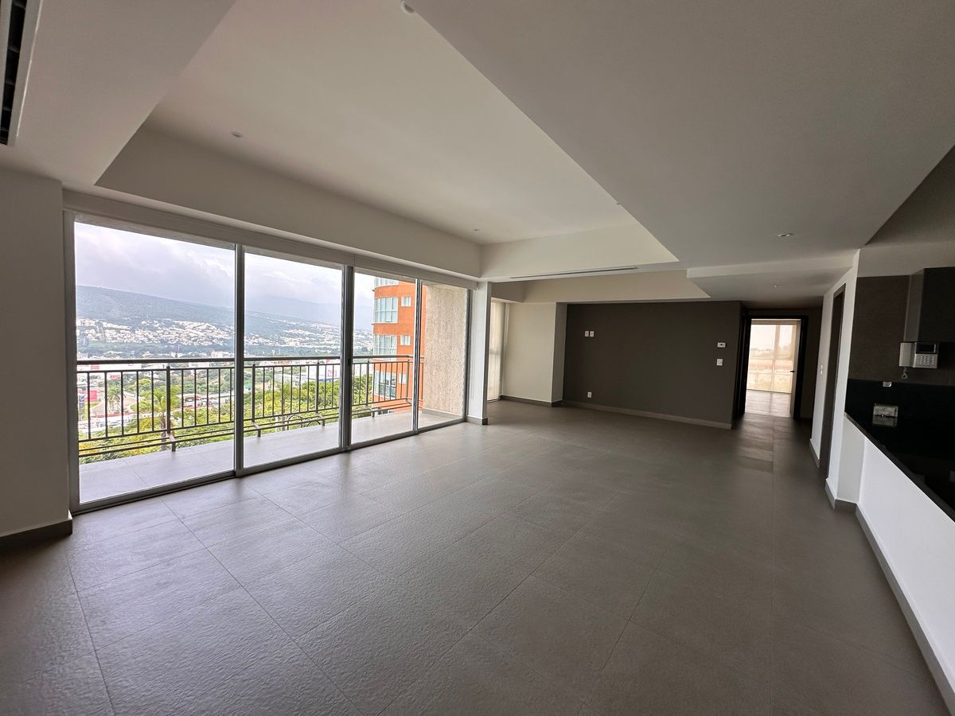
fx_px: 386
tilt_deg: -2.7
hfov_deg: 102.1
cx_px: 478
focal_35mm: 14
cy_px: 358
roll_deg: -2.1
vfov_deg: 85.7
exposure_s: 1/323
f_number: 2.2
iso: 40
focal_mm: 2.22
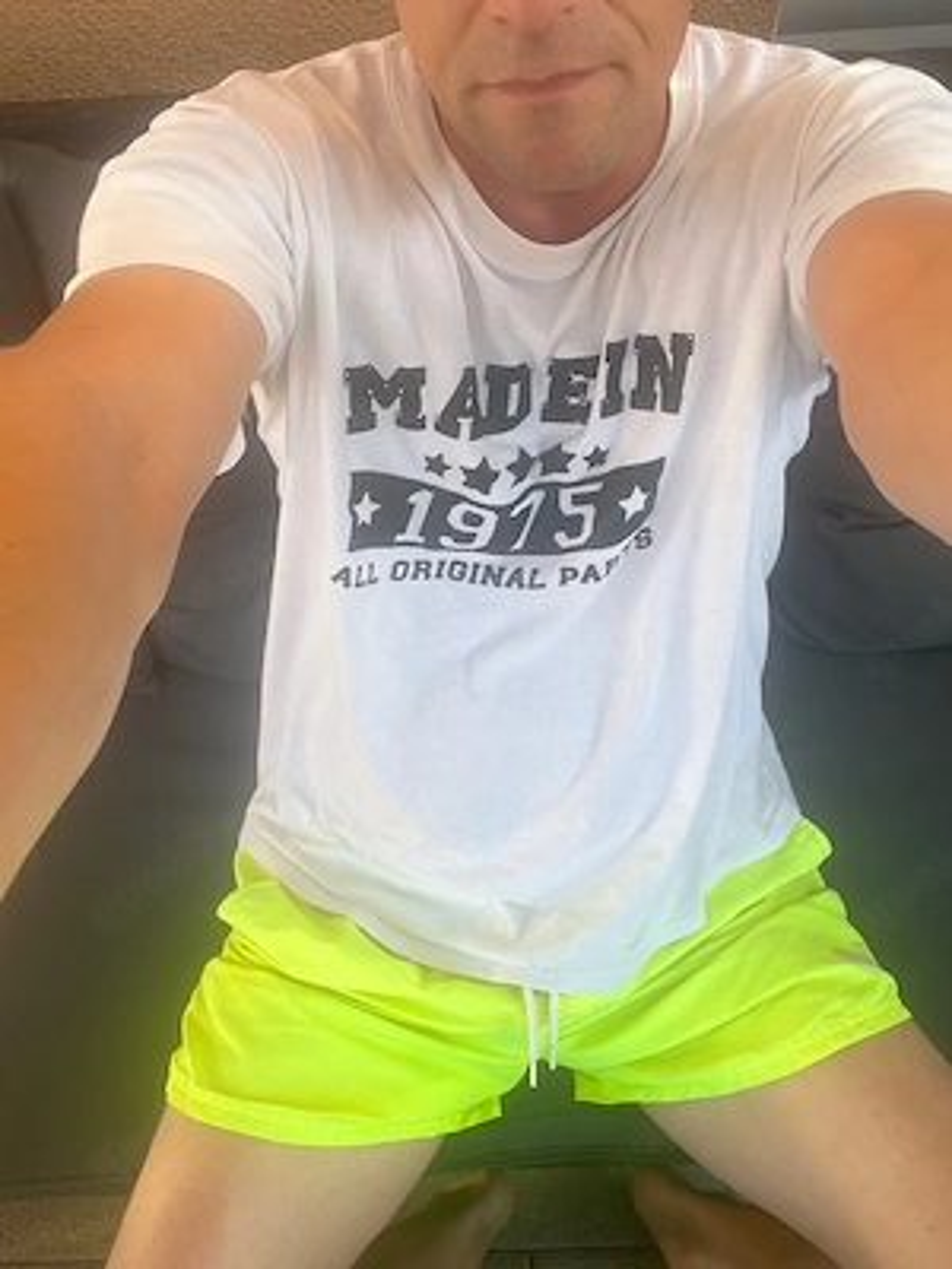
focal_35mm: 30
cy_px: 634
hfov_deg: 46.8
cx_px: 476
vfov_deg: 60.0
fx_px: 1100
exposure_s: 1/121
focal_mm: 2.71
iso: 40
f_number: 2.2
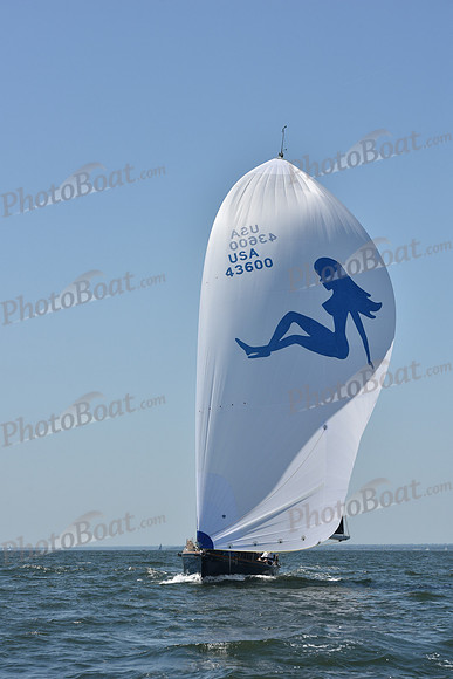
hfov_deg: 15.9
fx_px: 1622
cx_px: 226
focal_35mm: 86
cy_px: 340
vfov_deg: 23.6
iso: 250
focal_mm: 86
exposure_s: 1/1250
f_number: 9
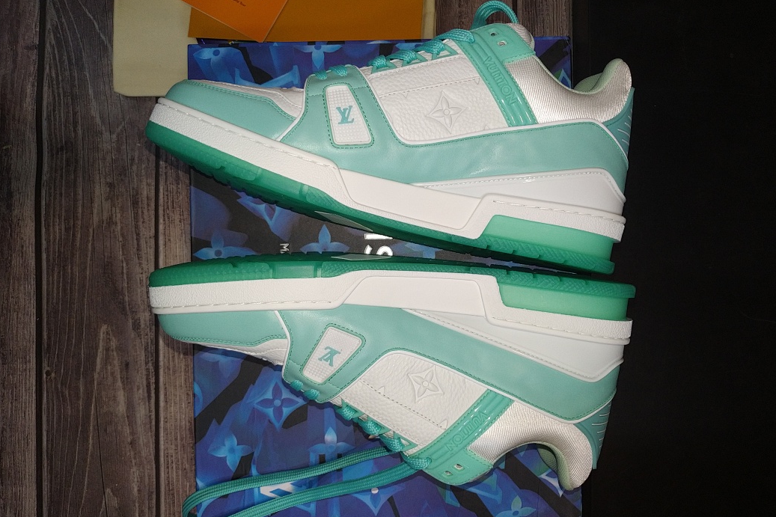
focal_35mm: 26
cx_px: 390
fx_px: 560
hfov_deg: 69.4
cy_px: 264
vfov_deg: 49.5
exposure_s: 1/100
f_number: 1.9
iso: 200
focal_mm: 3.94
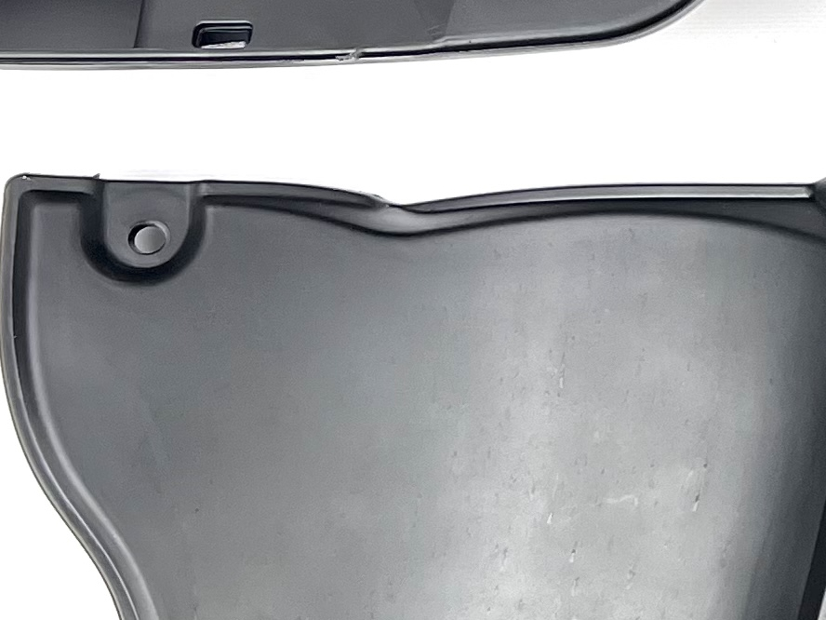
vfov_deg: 12.5
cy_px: 186
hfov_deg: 15.5
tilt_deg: -86.4
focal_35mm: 118
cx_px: 1224
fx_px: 2816
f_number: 1.5
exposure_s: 1/157
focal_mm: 5.7
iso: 40
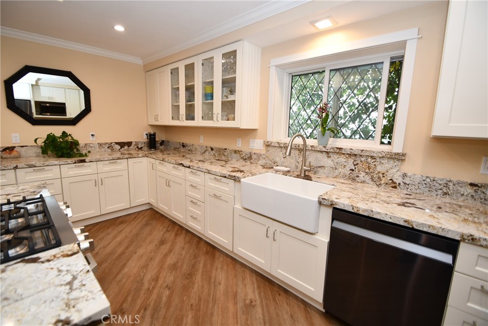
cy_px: 163
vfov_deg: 77.3
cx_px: 244
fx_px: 203
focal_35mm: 15
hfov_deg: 100.4
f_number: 4
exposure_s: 1/60
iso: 400
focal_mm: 10
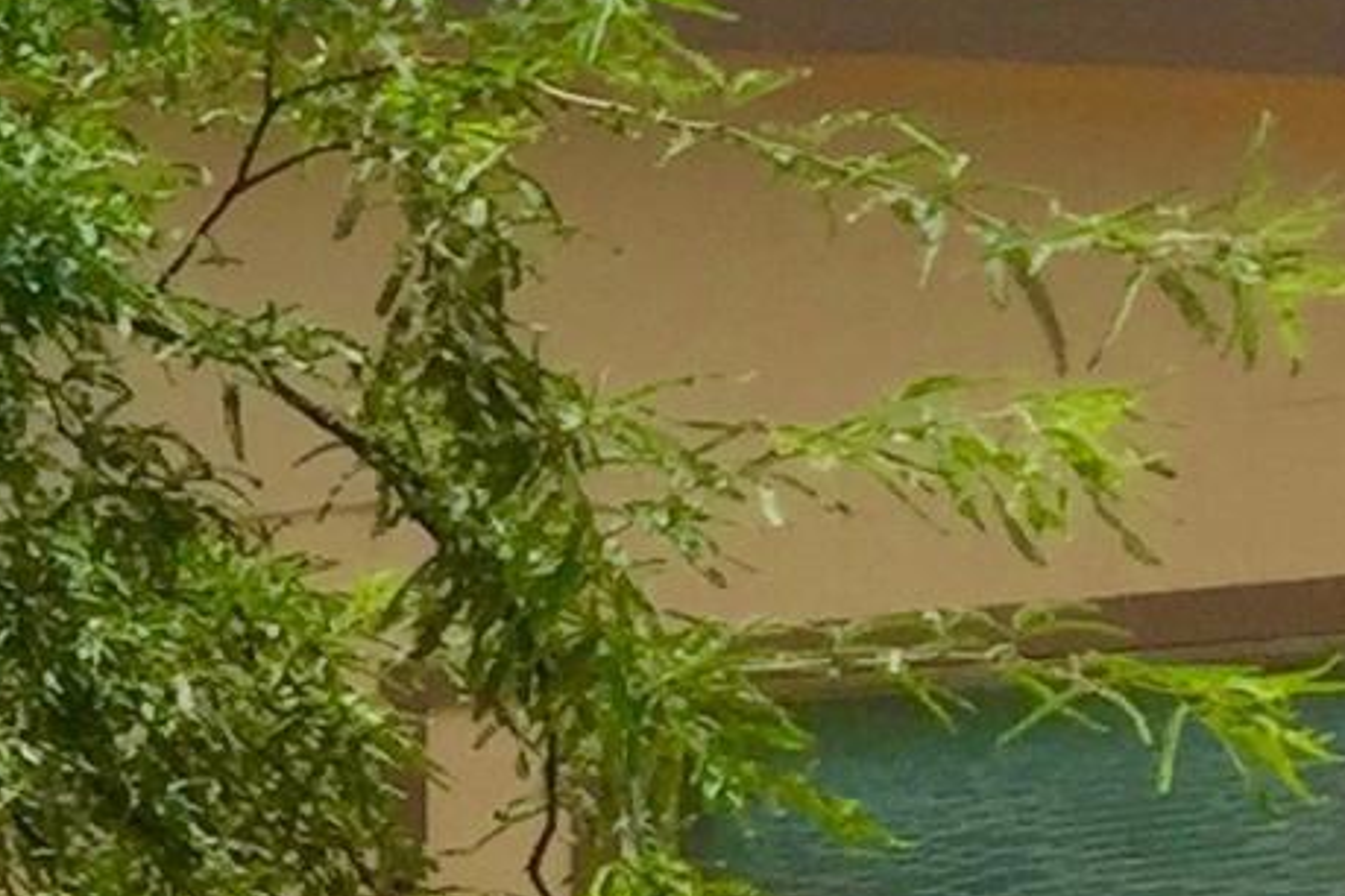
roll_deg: -0.9
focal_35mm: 197
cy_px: 1423
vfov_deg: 6.9
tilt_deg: +0.3
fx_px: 7360
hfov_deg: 8.9
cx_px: -2403
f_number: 2.2
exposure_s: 1/2326
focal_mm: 4.15
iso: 32
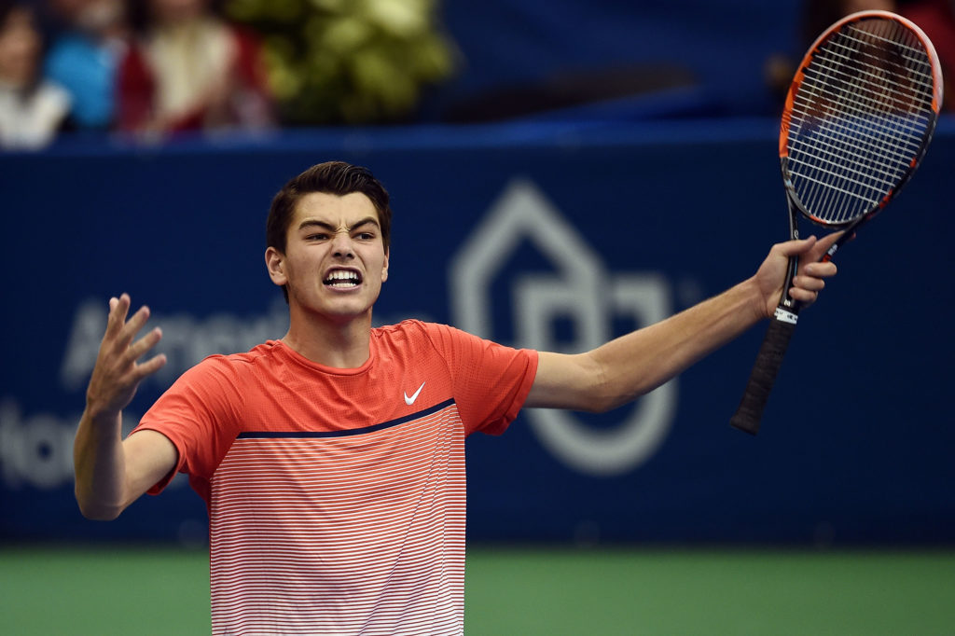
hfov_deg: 5.2
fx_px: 10607
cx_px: 478
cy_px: 318
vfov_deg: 3.4
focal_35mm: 400
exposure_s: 1/1250
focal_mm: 400
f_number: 2.8
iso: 2500
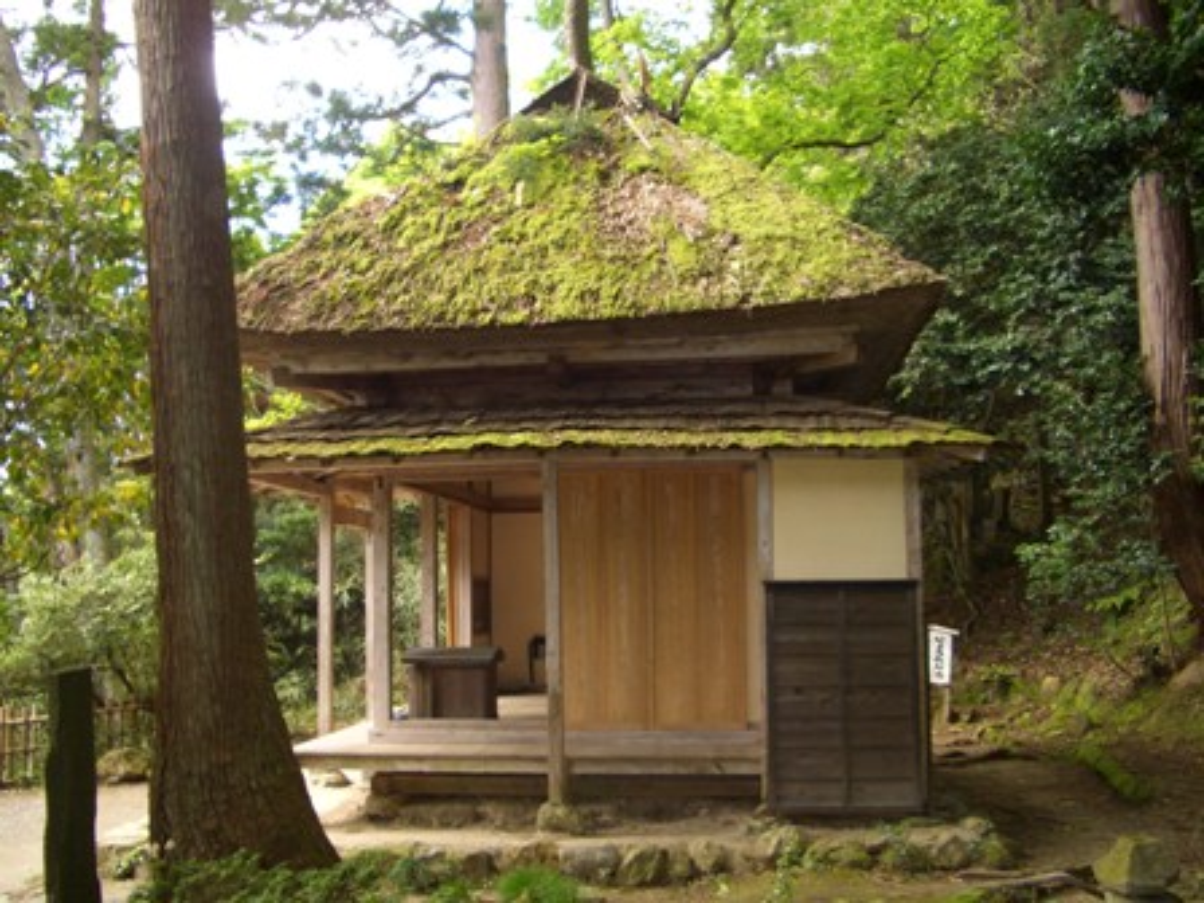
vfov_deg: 40.7
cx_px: 602
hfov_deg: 52.6
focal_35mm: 35
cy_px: 452
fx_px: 1217
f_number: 2.6
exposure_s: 1/60
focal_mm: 5.8
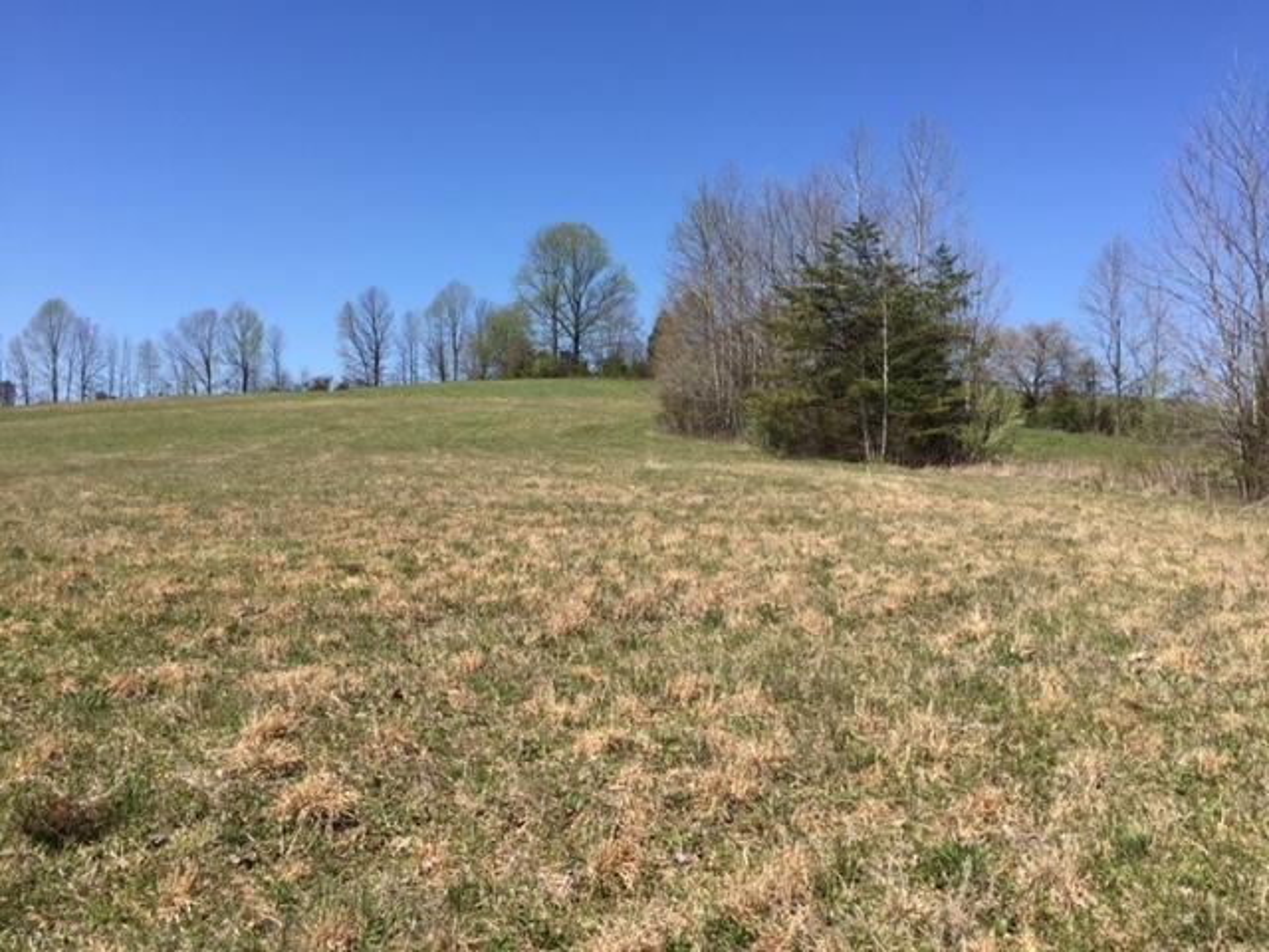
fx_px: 1063
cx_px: 634
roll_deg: +0.3
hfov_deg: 61.7
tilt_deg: +1.2
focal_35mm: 29
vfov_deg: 48.2
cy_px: 476
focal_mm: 4.15
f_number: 2.2
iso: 32
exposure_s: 1/1980
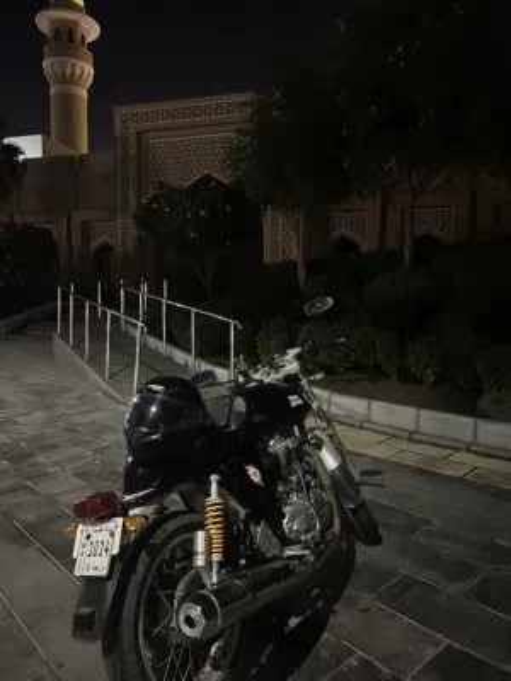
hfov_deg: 53.1
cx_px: 256
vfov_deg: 67.3
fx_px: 512
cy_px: 340
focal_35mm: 26
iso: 1000
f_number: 1.5
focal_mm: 5.7
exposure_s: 1/19
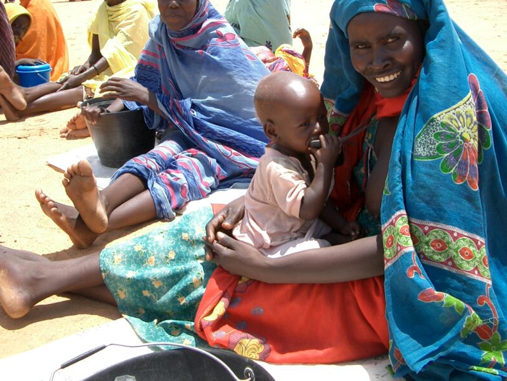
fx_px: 630
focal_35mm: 43
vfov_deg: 33.5
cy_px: 148
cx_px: 253
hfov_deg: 43.8
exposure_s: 1/800
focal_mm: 5.8
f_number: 2.6
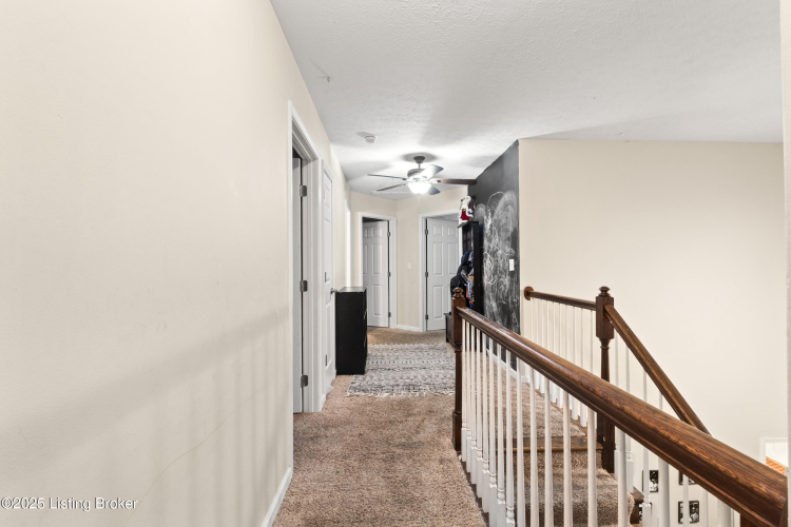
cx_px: 396
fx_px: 330
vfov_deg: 77.3
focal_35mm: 15
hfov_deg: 100.4
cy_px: 264
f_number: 10
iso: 400
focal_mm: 10
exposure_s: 2.5
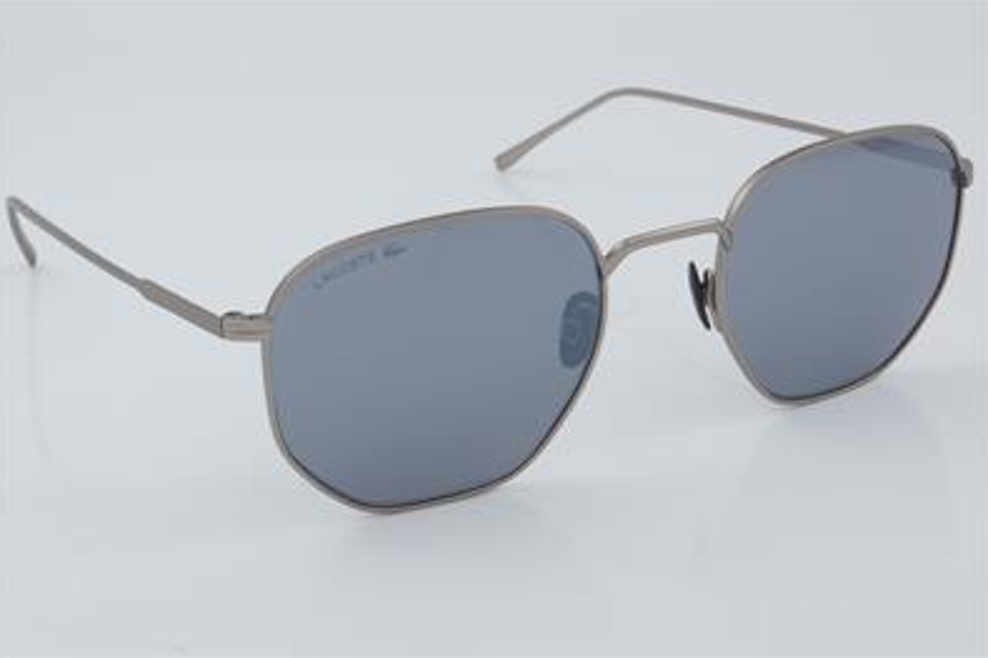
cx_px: 493
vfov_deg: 17.9
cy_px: 328
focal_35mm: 76
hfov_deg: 26.7
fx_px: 2085
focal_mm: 50
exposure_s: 1/4
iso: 100
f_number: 32
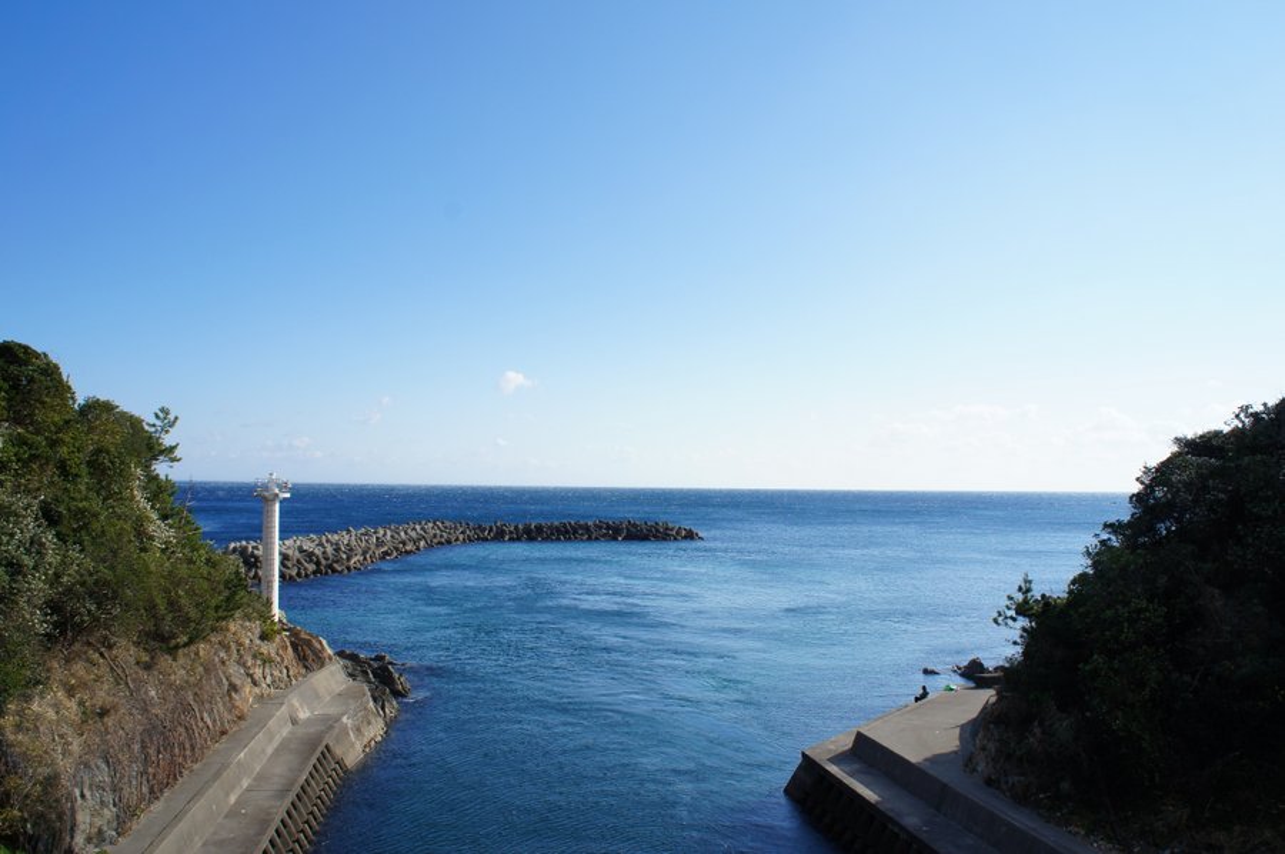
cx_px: 642
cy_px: 427
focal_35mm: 27
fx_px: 963
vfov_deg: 47.8
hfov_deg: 67.4
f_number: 13
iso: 200
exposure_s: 1/250
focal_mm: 18
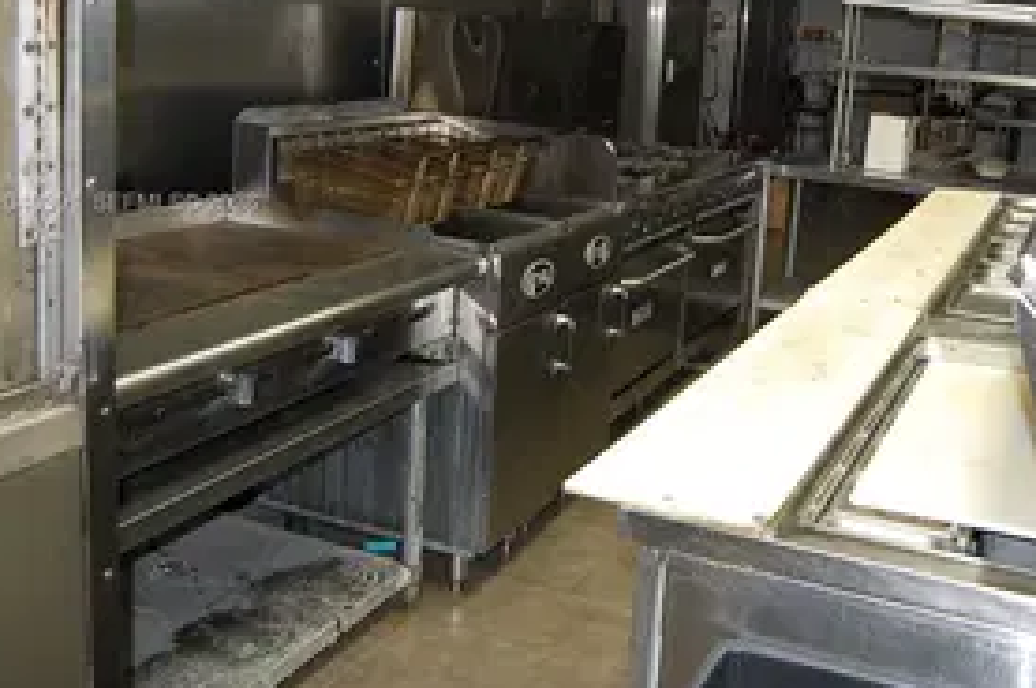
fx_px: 1121
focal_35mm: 39
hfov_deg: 48.6
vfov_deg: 33.7
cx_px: 707
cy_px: 206
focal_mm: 18
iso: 400
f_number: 3.5
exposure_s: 1/60
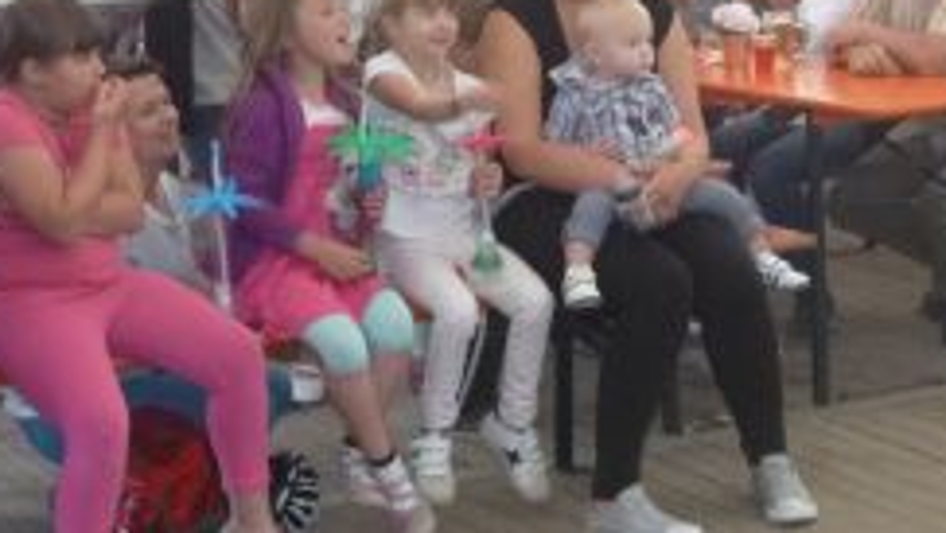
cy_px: 97
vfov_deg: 12.7
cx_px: 631
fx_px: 2384
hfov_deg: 22.3
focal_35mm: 95
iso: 500
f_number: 3.8
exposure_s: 1/60
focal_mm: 9.5
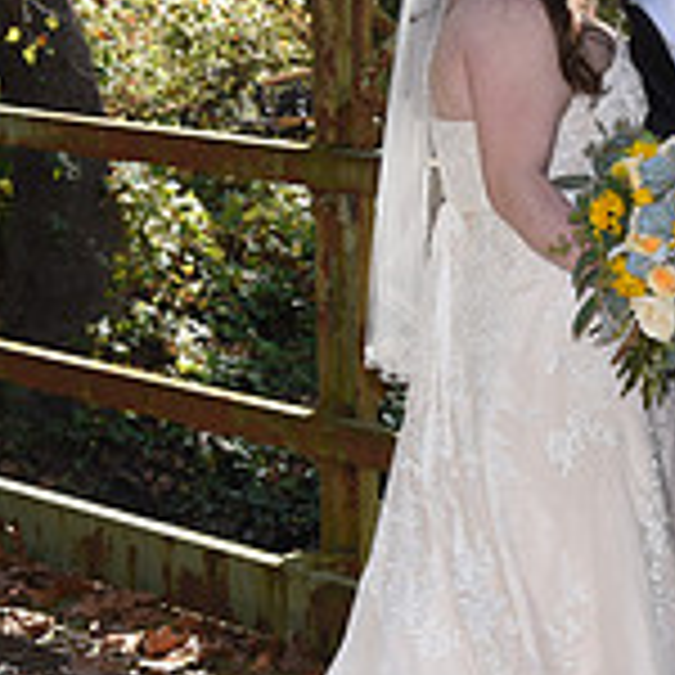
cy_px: 344
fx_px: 3993
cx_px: 684
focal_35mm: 181
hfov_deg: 9.6
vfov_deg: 9.7
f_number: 9
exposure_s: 1/200
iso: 640
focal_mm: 55
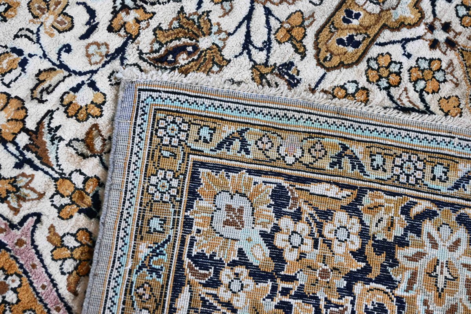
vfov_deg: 22.6
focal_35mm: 60
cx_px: 236
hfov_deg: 33.4
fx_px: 785
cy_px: 157
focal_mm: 40
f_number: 5.6
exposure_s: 1/250
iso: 320
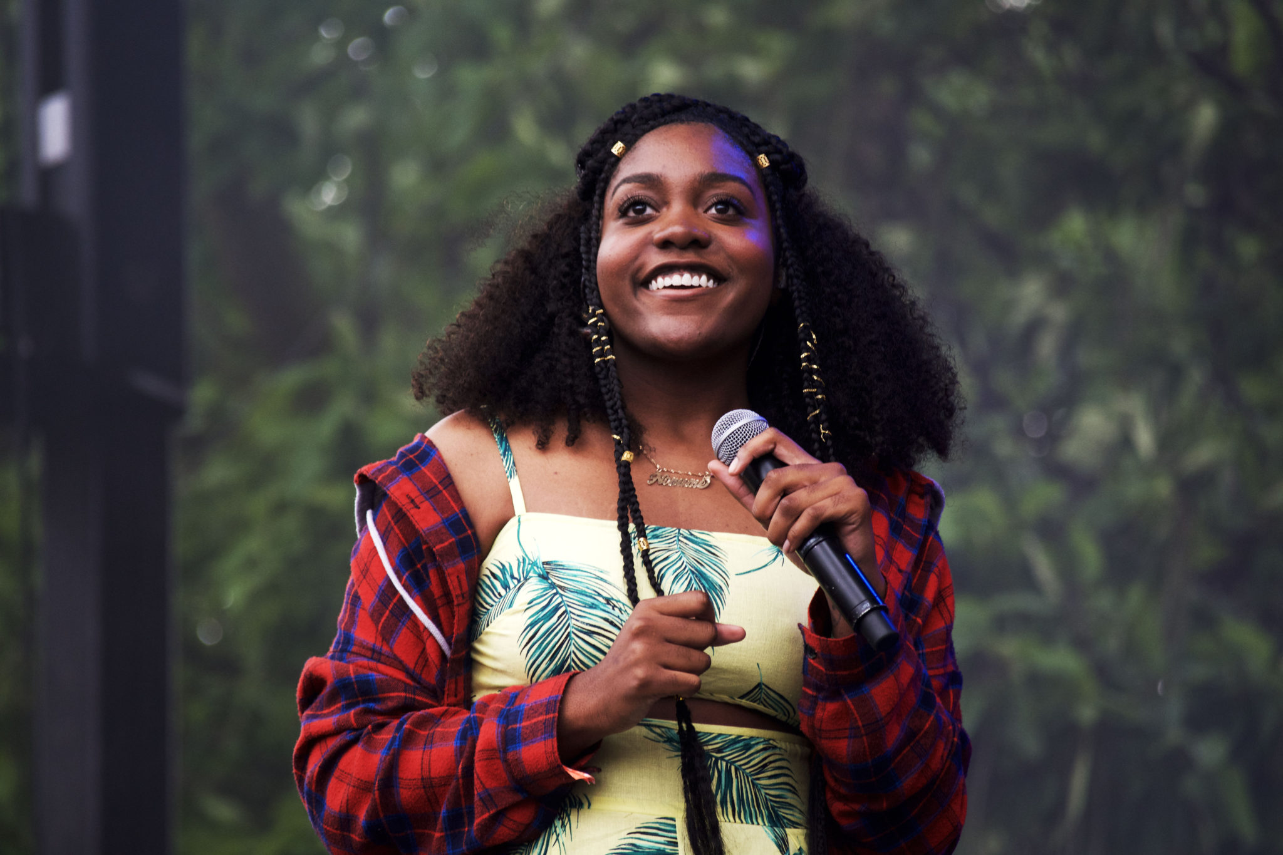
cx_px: 642
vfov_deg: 6.5
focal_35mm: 210
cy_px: 428
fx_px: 7483
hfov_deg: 9.8
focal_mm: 140
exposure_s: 1/500
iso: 800
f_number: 5
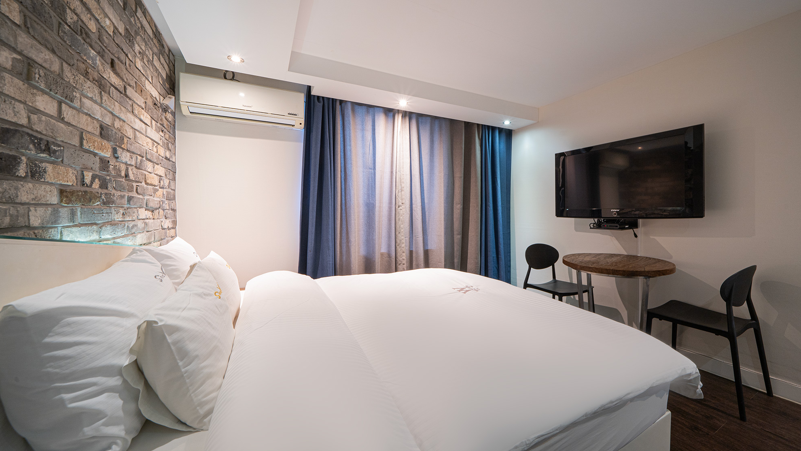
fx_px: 276
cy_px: 211
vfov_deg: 78.3
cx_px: 409
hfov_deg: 110.8
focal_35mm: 13
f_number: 11
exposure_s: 2
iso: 200
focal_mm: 12
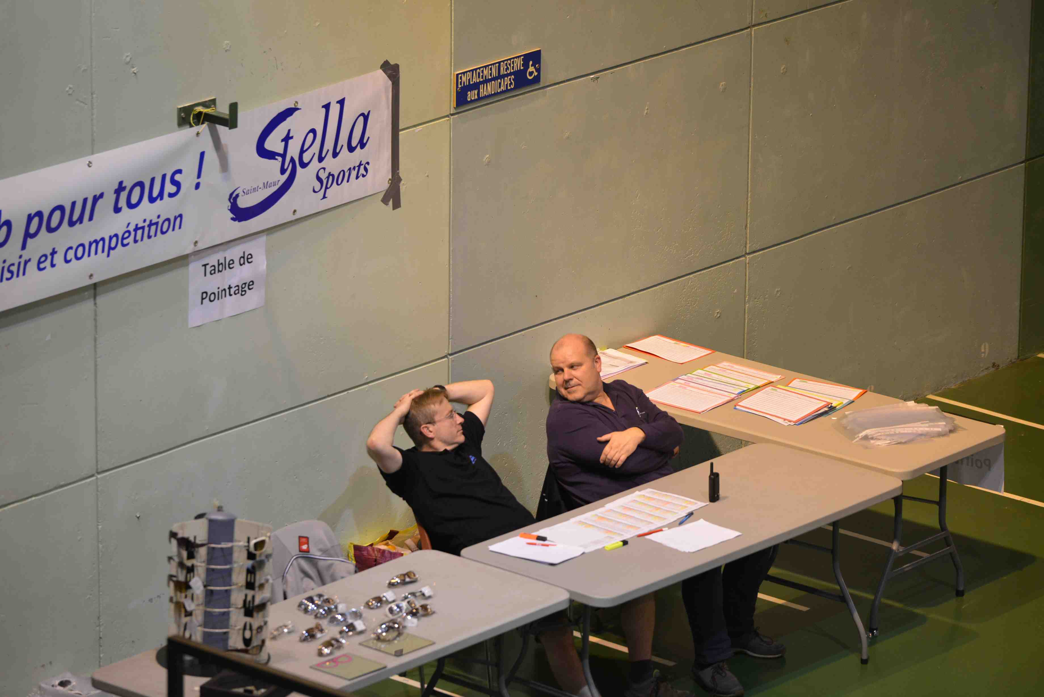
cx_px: 522
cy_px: 348
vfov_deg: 6.9
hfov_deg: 10.3
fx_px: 5801
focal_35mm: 200
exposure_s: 1/350
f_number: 3.3
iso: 1600
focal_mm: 200
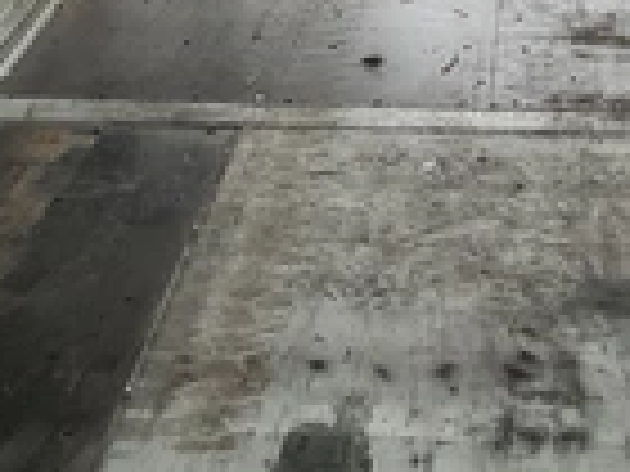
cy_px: 72
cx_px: 454
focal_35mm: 83
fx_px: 1511
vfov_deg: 17.6
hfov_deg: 23.4
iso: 200
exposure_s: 1/60
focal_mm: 3
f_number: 1.8
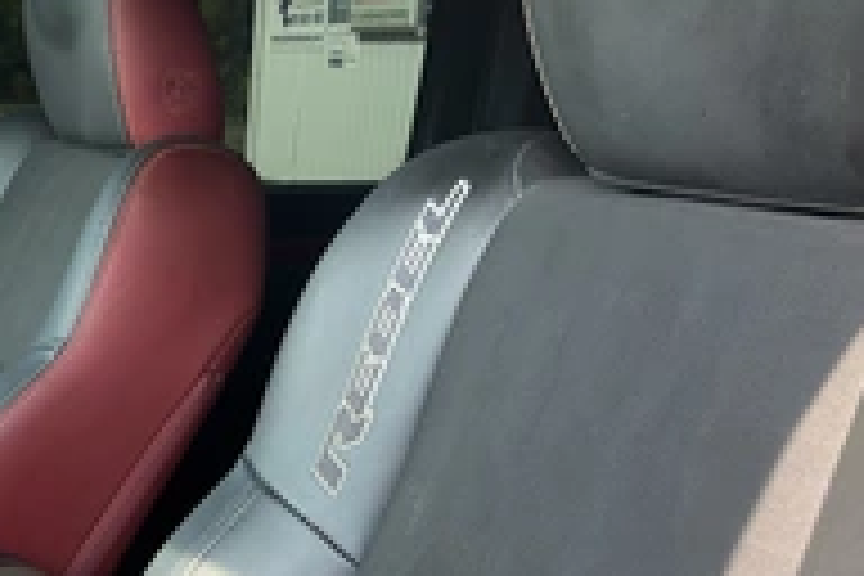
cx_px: 234
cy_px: 580
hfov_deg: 31.4
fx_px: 1512
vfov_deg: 20.8
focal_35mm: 63
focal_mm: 3
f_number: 1.8
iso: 25
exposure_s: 1/122
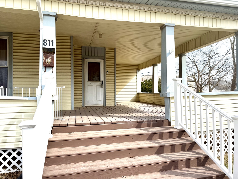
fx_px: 165
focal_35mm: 24
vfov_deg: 56.8
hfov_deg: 71.6
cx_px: 119
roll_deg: +0.1
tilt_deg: +1.3
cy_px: 90
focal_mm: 6.76
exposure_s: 1/2703
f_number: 1.78
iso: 80
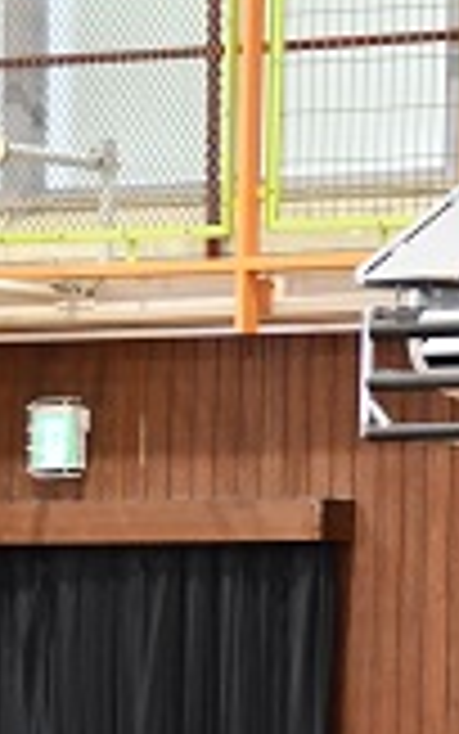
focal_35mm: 363
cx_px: 356
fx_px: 7259
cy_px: 829
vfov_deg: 5.8
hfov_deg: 3.6
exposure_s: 1/80
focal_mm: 65
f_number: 5
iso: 3200
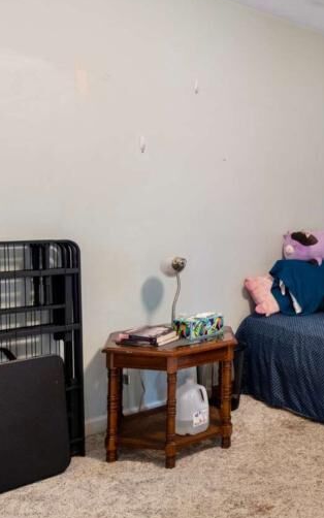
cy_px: 202
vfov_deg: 50.0
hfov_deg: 28.3
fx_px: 551
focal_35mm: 39
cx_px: 396
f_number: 8
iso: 500
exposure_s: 1/4
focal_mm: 16
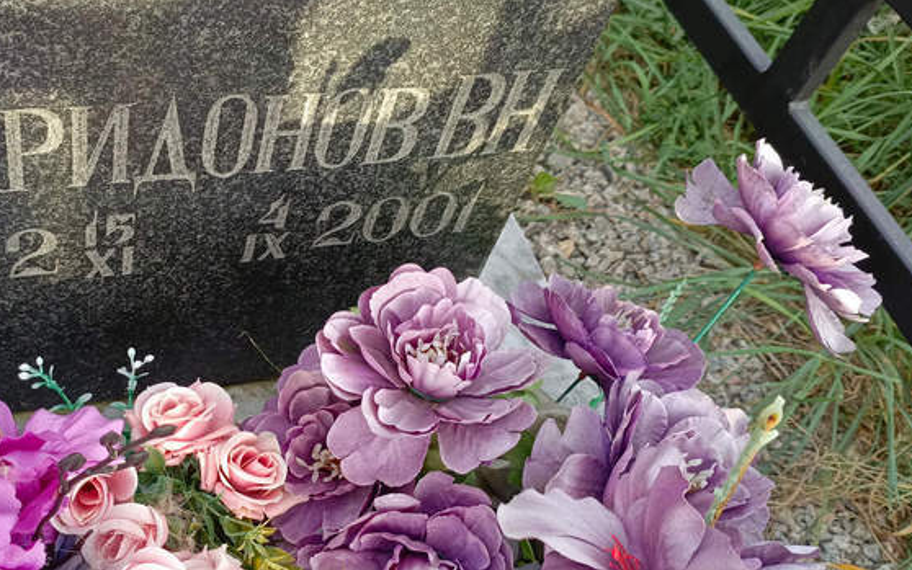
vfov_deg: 33.6
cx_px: 270
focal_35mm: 38
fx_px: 945
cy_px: 304
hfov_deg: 50.1
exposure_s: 1/112
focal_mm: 4.76
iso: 112
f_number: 1.69
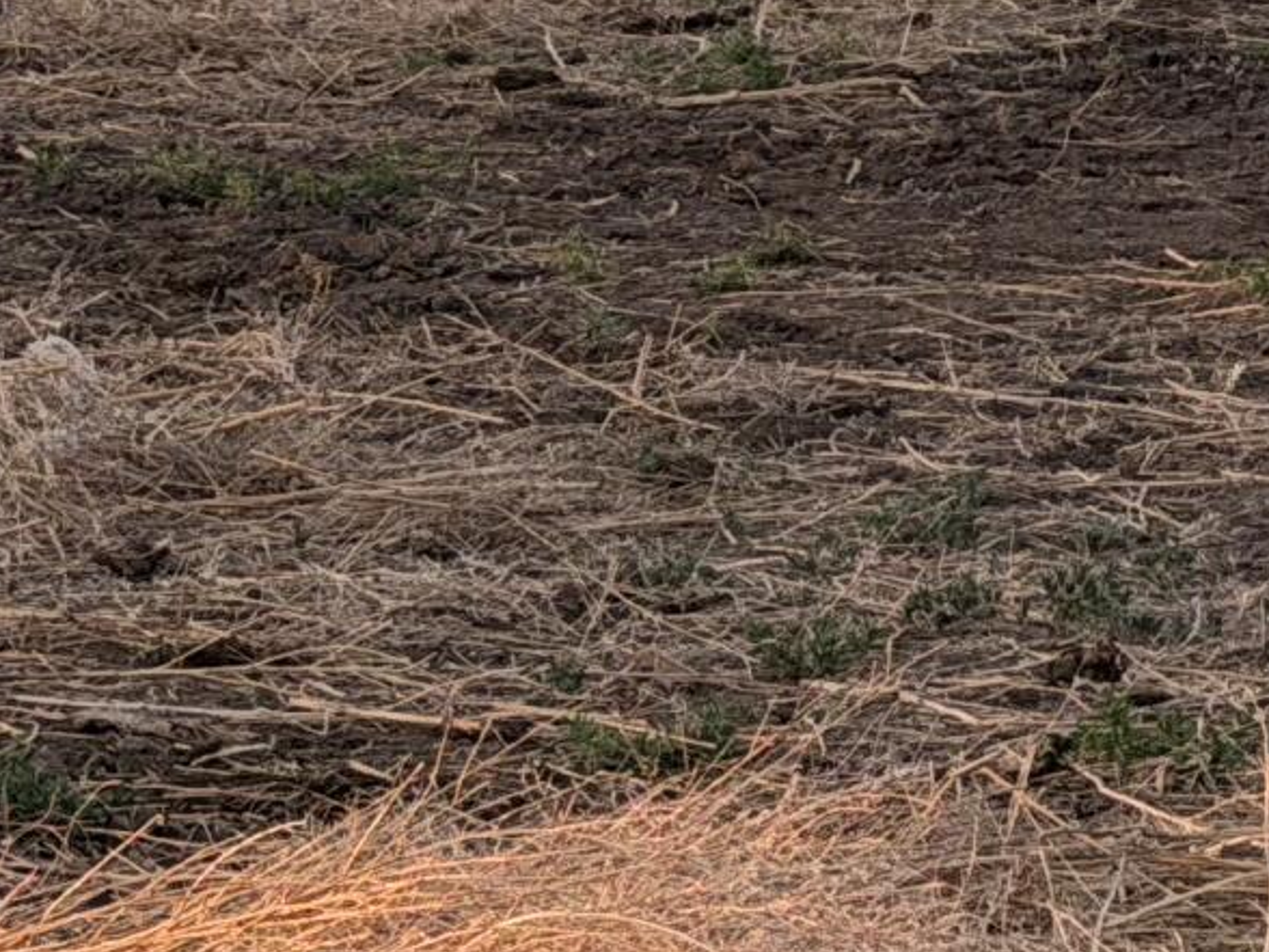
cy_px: -166
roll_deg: +0.5
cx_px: 1146
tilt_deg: -2.6
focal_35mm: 245
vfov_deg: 6.0
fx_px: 8982
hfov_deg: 8.1
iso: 64
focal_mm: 6.76
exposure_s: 1/669
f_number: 1.78
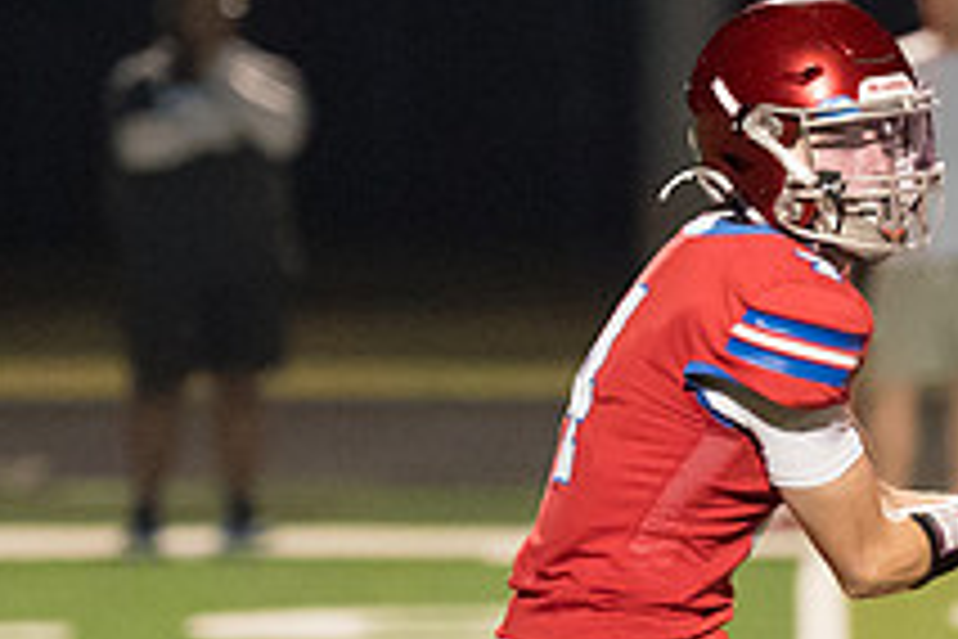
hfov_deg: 3.2
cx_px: 780
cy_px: 397
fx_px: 17216
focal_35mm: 647
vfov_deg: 2.1
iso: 12800
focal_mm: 158
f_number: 2.8
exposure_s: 1/1250
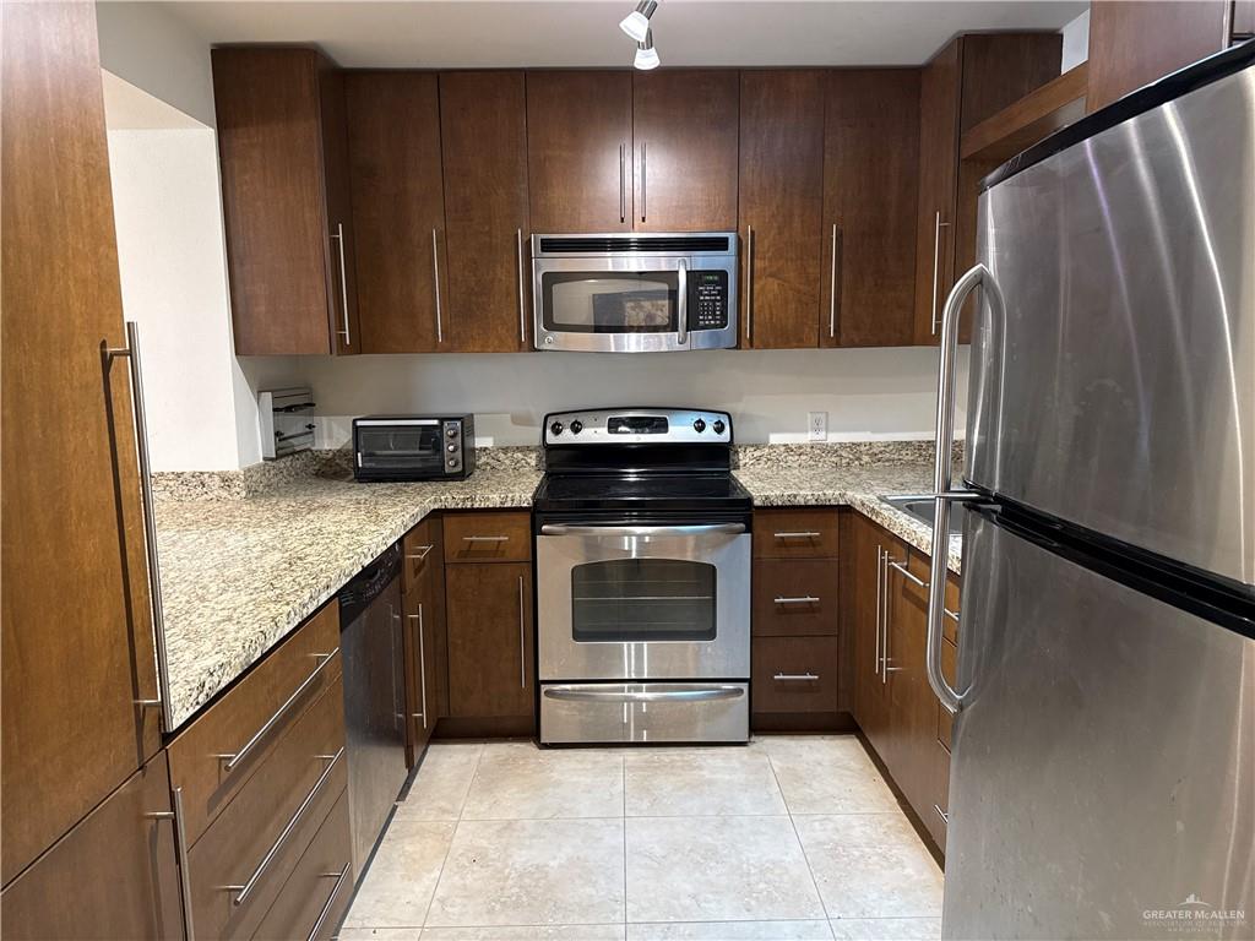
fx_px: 870
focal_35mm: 24
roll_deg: +1.2
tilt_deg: -8.1
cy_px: 470
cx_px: 628
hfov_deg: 71.6
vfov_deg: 56.8
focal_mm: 6.76
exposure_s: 1/60
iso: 320
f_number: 1.78
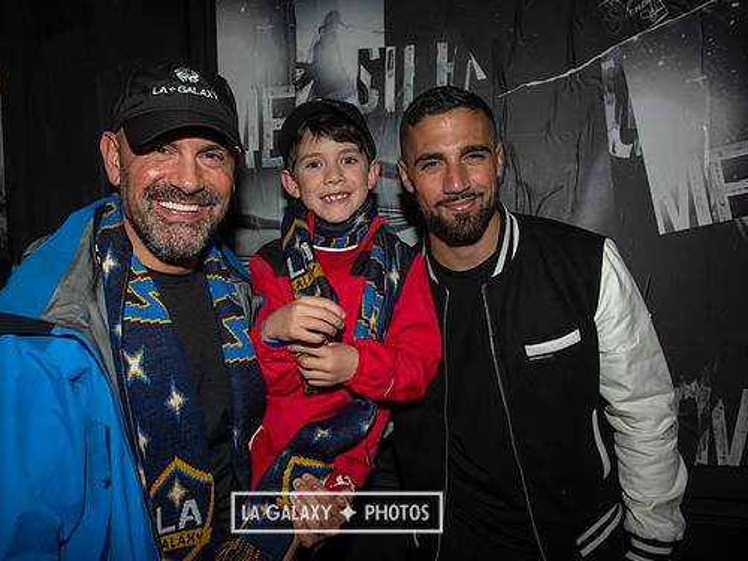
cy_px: 288
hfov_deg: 61.5
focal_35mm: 29
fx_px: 627
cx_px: 337
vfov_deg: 48.2
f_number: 5
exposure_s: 1/200
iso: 200
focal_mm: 26
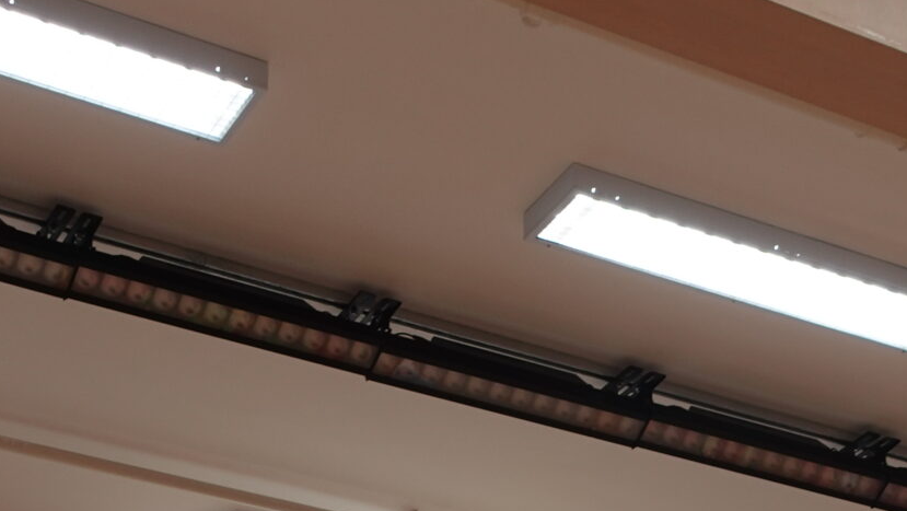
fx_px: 2334
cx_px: 588
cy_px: 870
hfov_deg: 21.9
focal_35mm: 97
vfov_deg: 11.7
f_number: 2.8
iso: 125
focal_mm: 11.81
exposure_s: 1/30
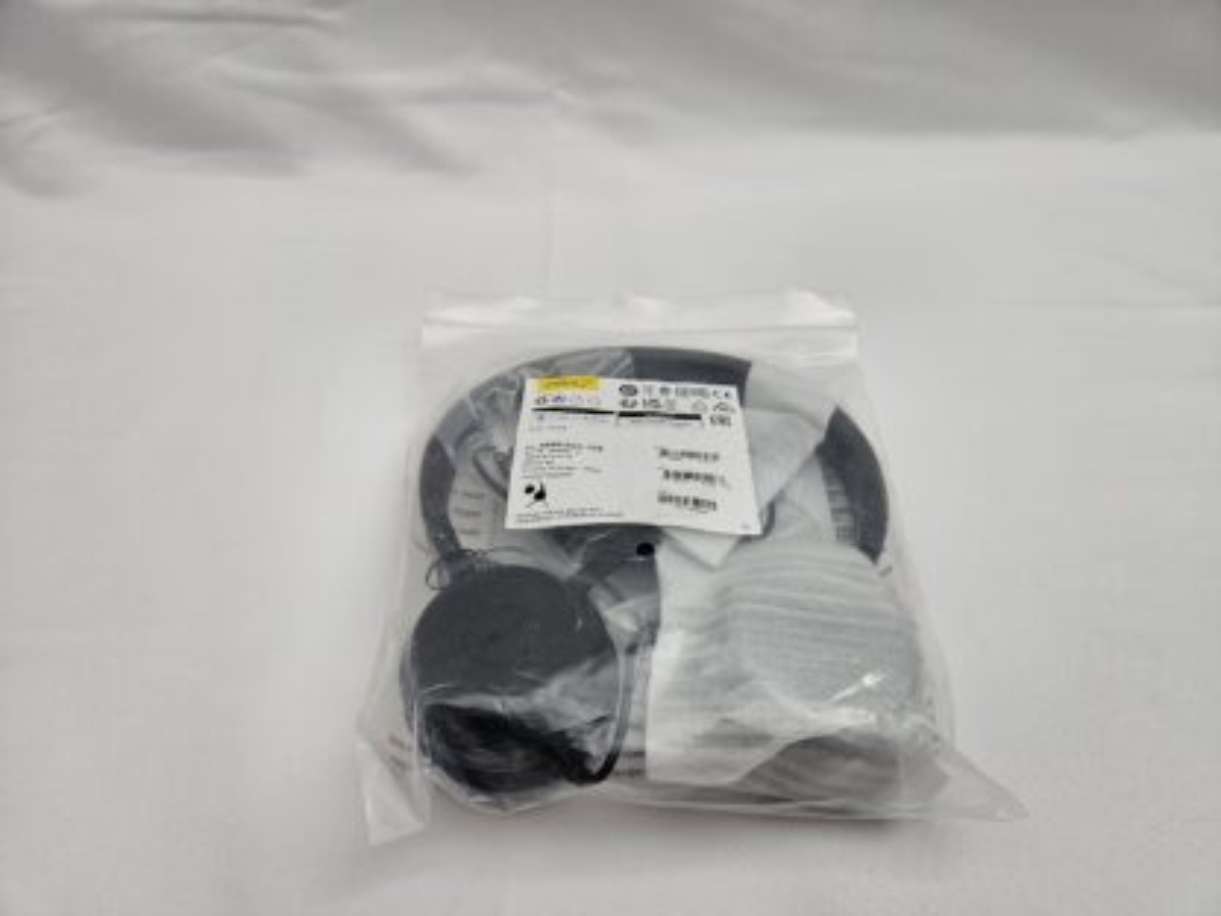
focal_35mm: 23
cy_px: 458
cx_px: 610
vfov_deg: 58.9
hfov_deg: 73.9
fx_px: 811
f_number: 1.8
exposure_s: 1/172
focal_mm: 5.4
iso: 25
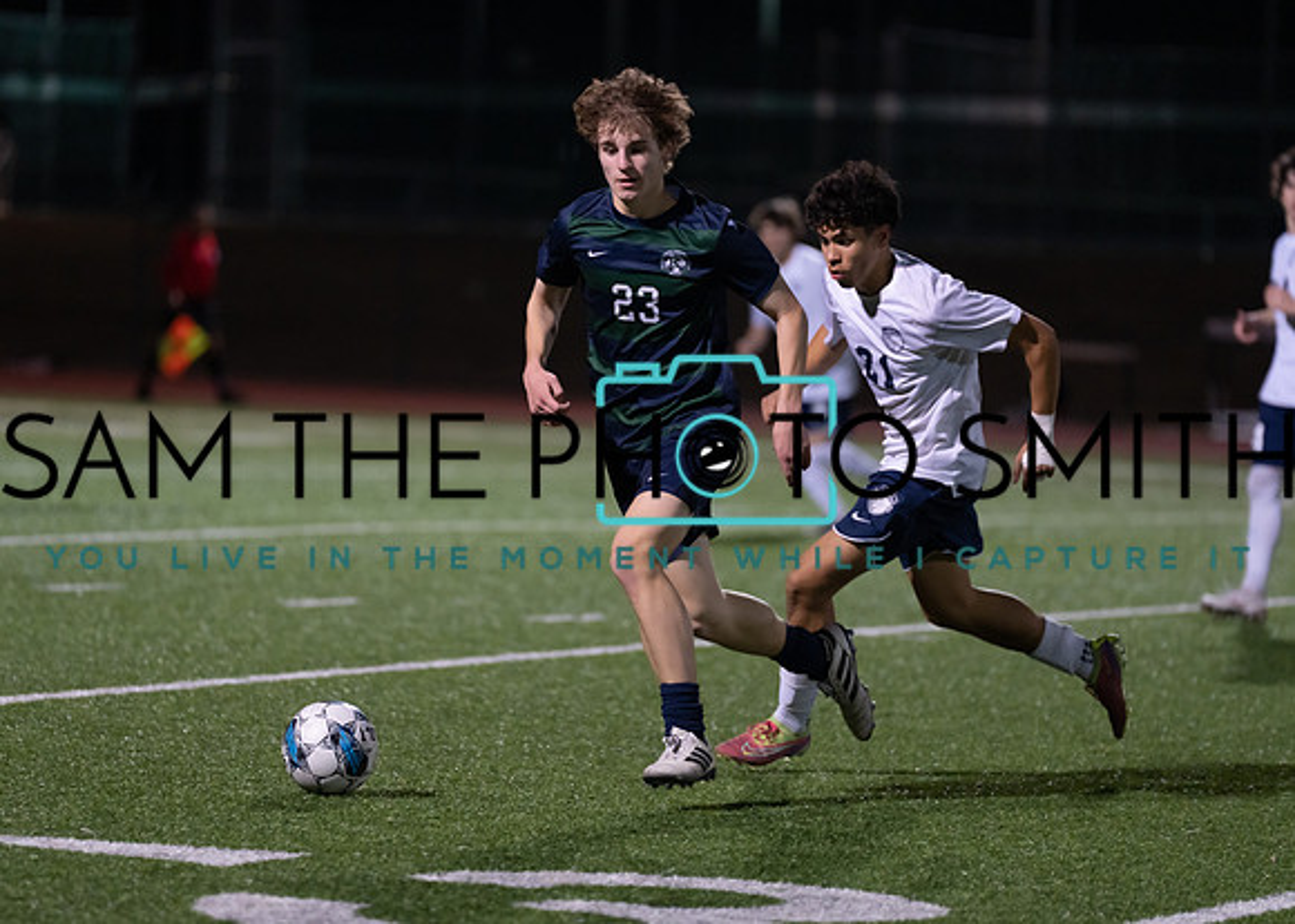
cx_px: 590
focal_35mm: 216
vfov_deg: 6.7
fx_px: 7951
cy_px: 463
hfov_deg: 9.3
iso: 2000
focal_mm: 200
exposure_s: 1/1000
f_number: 2.8
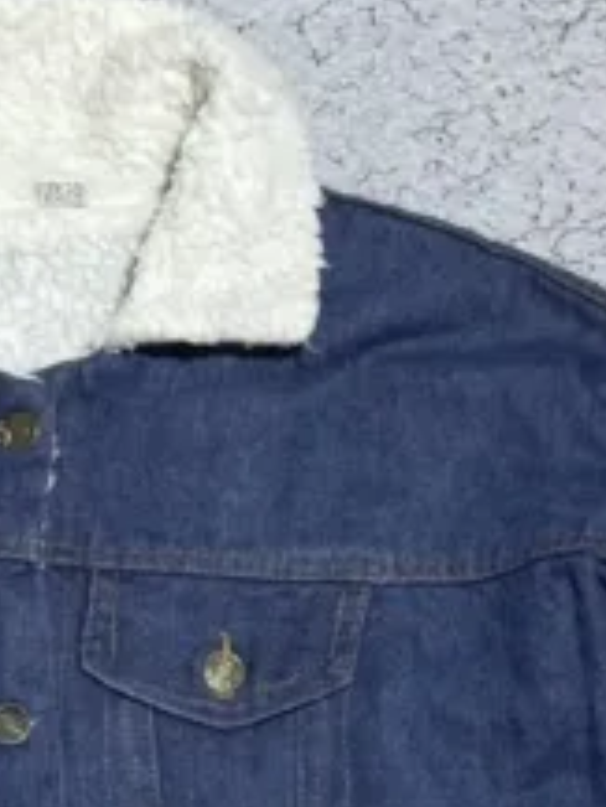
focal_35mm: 64
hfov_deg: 22.1
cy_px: 913
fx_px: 1492
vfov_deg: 27.4
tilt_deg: -54.9
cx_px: 0
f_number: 1.6
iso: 100
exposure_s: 1/100
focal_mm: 4.2
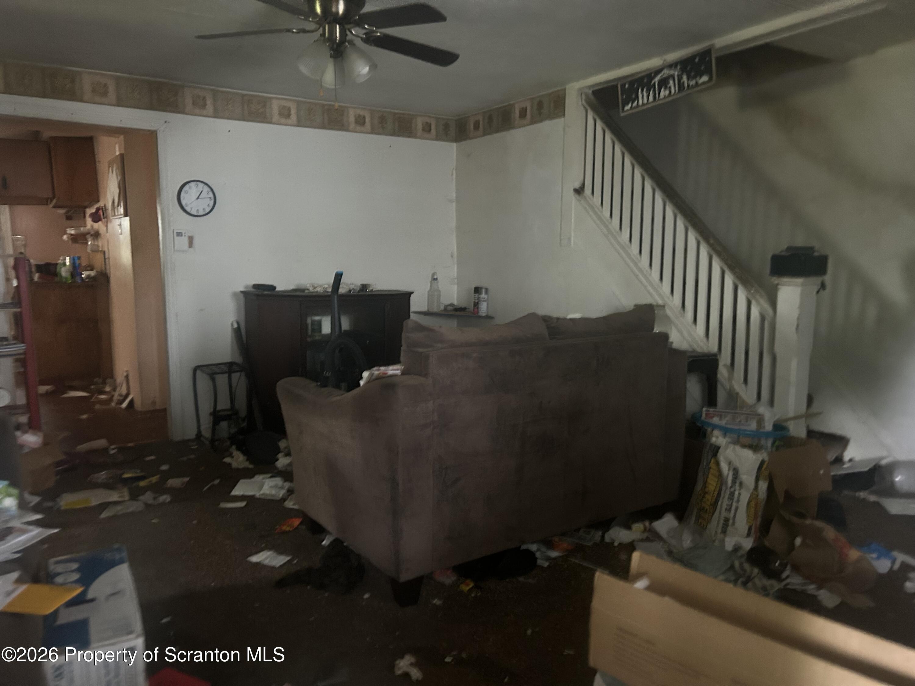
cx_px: 458
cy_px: 343
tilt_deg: -8.9
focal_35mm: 26
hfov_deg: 67.3
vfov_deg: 53.1
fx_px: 687
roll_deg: -1.3
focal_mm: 5.7
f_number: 1.5
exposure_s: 1/30
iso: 640
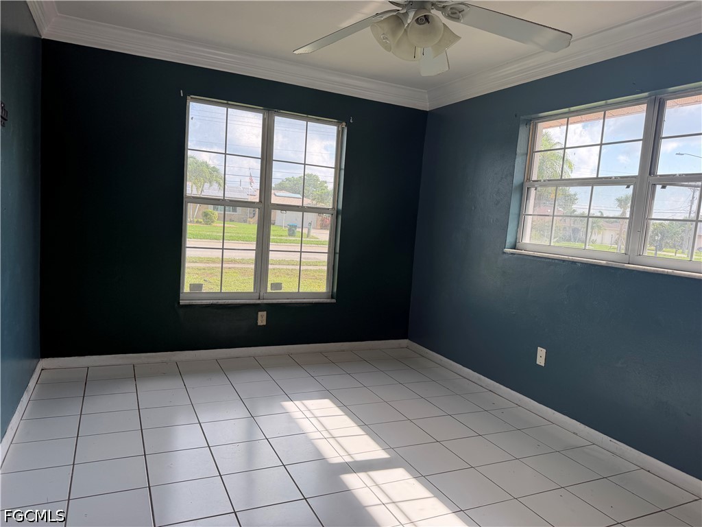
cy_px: 264
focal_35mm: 24
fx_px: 487
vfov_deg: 56.8
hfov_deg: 71.6
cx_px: 351
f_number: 1.78
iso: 80
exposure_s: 1/722
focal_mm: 6.76
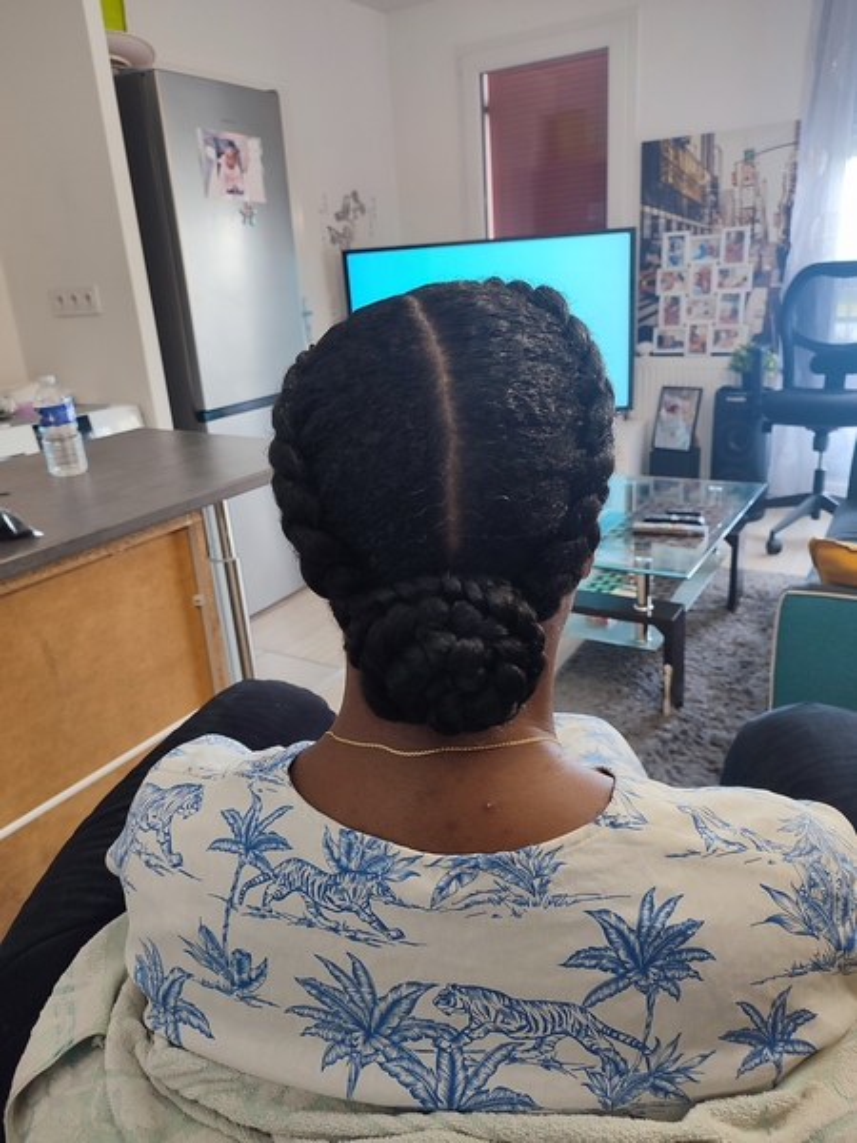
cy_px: 572
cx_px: 428
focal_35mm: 24
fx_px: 792
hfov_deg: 56.8
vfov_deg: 71.6
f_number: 1.89
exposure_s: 1/33
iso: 265
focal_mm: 5.89
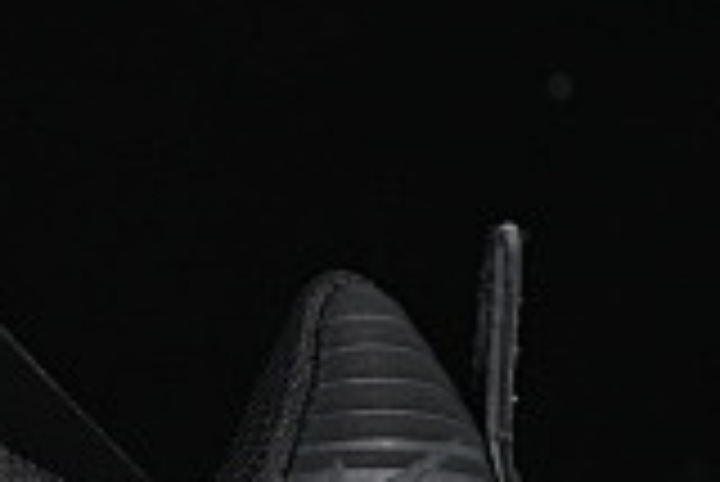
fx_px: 7487
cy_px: 615
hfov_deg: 5.4
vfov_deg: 3.7
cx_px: -639
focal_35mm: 374
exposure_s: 1/60
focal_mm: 50
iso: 160
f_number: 6.3
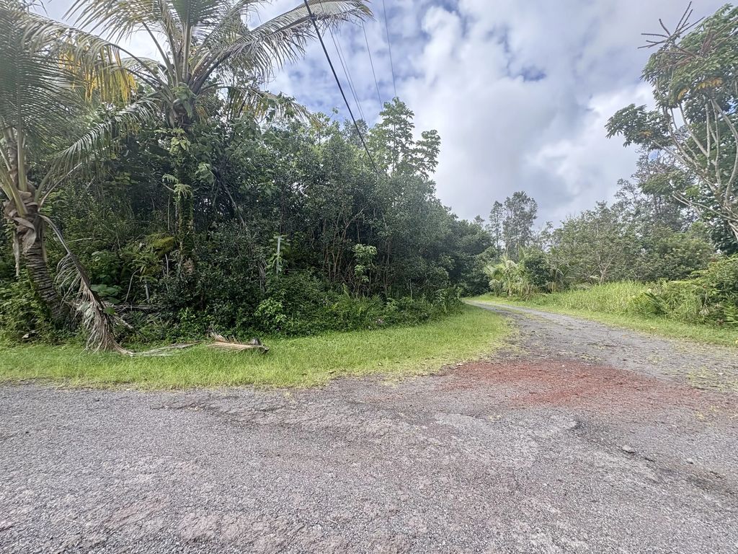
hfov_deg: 102.1
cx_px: 369
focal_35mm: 14
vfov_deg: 85.7
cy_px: 277
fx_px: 298
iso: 64
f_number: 2.2
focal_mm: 2.22
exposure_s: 1/796
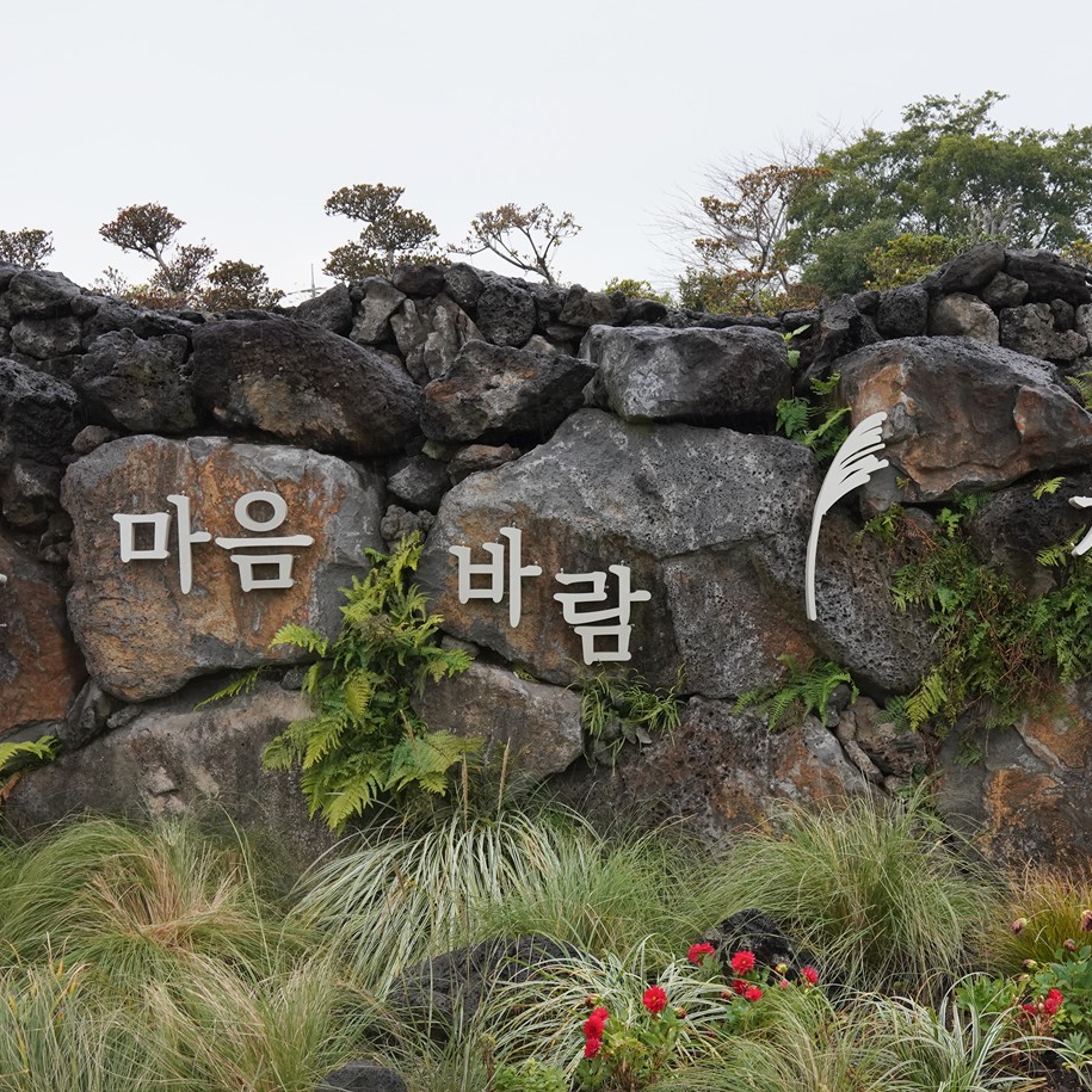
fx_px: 2320
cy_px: 732
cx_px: 741
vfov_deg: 26.3
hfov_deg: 26.3
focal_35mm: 65
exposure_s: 1/100
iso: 1250
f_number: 10
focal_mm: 35
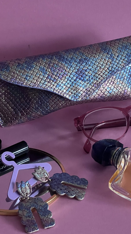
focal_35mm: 101
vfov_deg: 21.2
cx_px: 63
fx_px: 624
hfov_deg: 12.0
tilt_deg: -33.6
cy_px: 116
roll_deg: +2.6
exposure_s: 1/41
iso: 1000
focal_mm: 9
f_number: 2.8
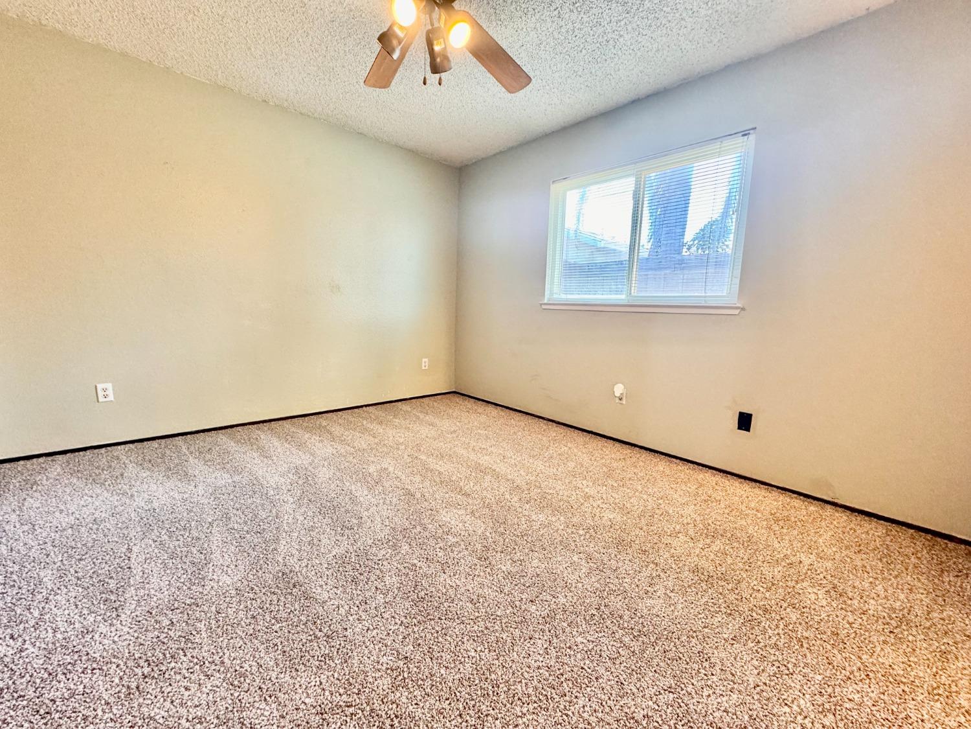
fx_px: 393
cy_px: 364
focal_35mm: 14
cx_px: 486
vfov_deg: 85.7
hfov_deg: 102.1
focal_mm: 2.22
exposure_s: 1/60
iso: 250
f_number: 2.2
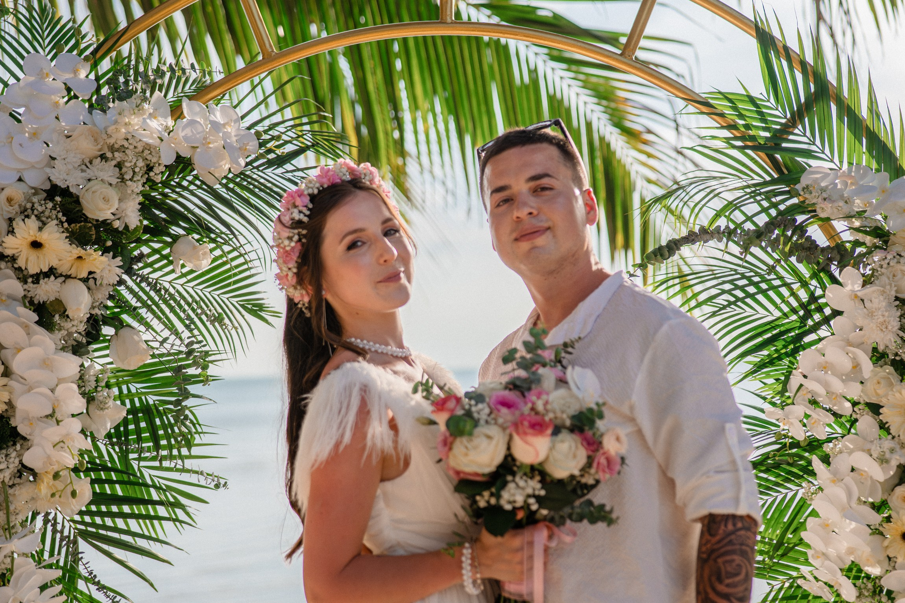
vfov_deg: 24.9
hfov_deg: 36.6
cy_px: 302
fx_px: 1366
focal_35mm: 54
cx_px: 452
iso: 200
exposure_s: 1/3200
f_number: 2.2
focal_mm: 50
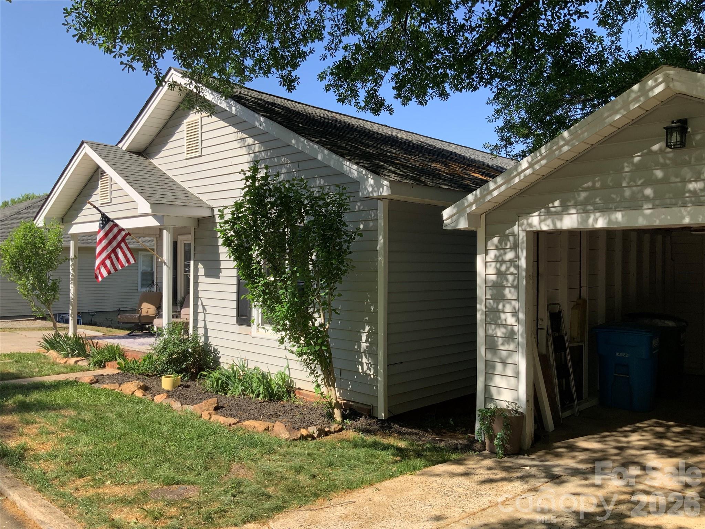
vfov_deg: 48.2
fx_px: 591
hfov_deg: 61.7
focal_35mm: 29
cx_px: 352
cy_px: 264
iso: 16
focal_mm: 3
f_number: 1.8
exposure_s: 1/978
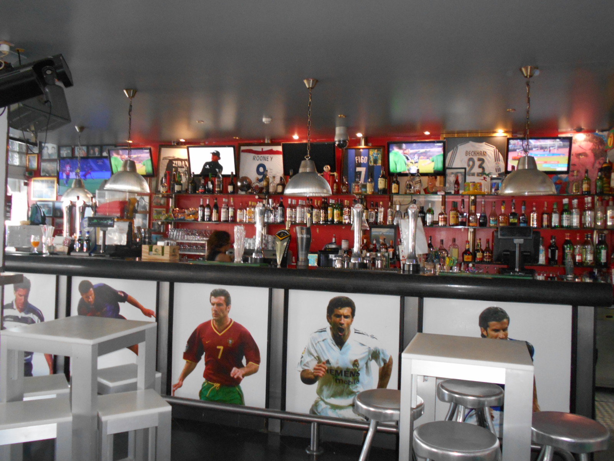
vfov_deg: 46.8
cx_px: 307
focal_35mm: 30
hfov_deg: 60.0
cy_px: 230
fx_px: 532
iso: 400
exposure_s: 1/25
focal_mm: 5.1
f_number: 3.4
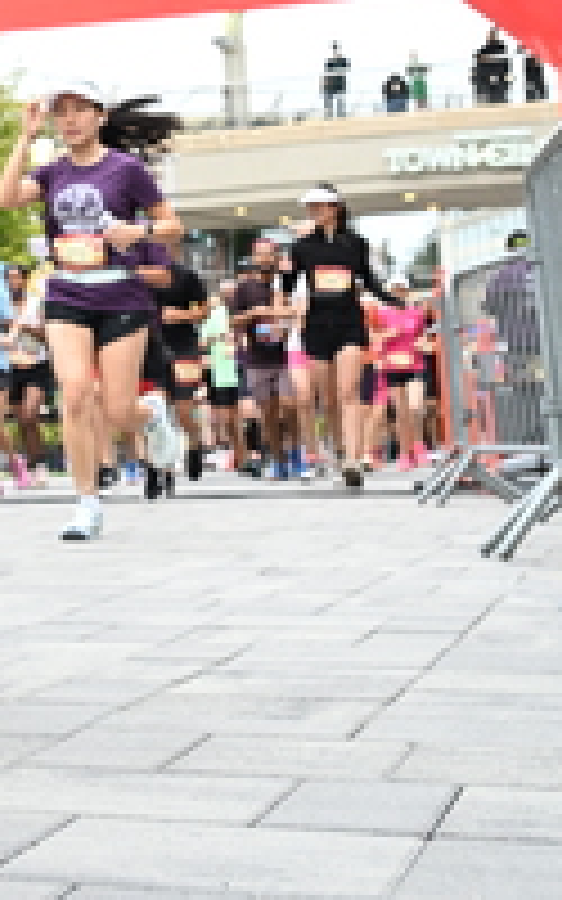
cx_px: -245
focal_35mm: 87
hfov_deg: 14.2
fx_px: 2132
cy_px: 68
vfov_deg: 23.1
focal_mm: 31
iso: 2000
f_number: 4
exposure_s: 1/640
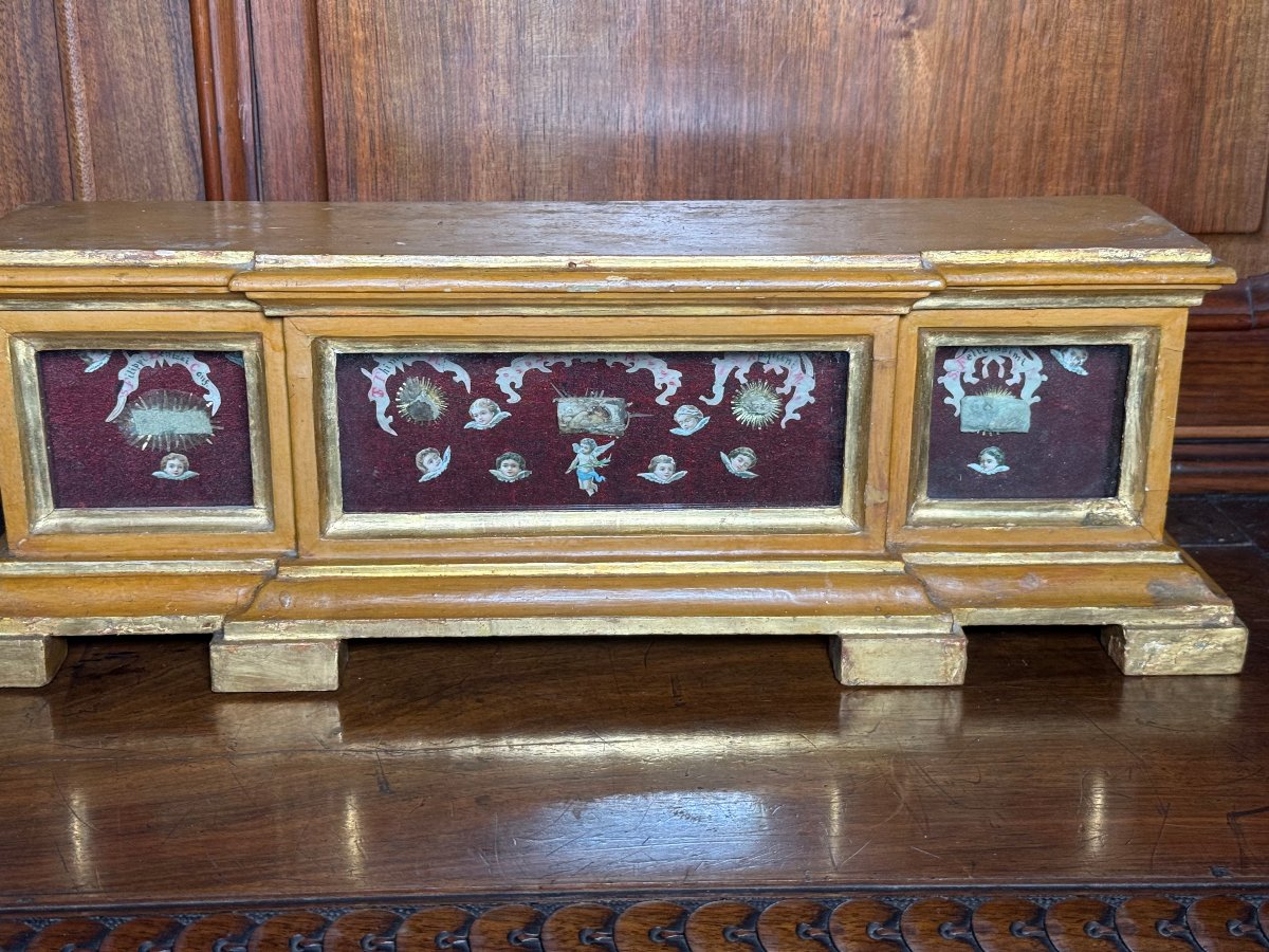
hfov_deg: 39.7
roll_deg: -0.3
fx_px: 1760
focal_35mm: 48
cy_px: 476
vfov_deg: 30.3
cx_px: 634
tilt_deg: -19.1
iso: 100
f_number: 1.78
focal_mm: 6.76
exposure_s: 1/97
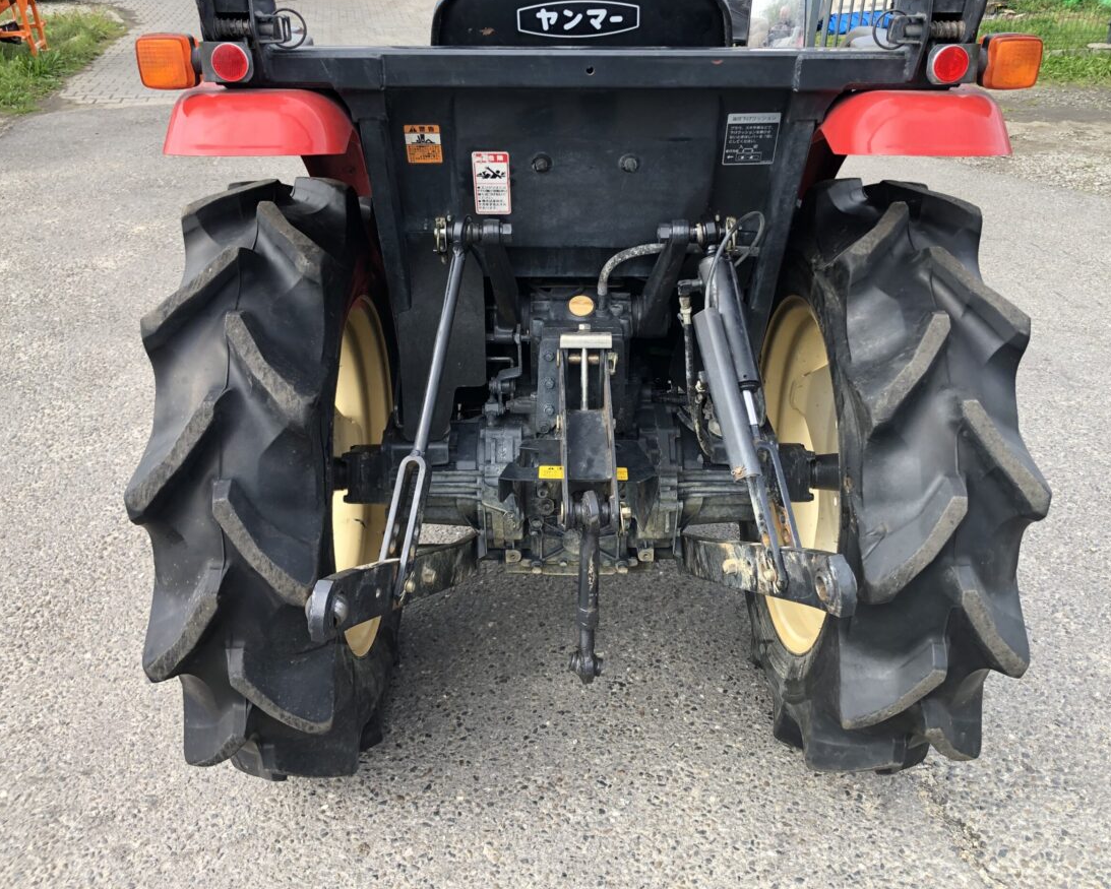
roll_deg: -1.0
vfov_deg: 48.5
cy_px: 436
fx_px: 987
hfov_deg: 58.7
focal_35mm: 30
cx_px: 571
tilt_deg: -29.1
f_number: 1.8
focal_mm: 3.99
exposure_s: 1/400
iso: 20
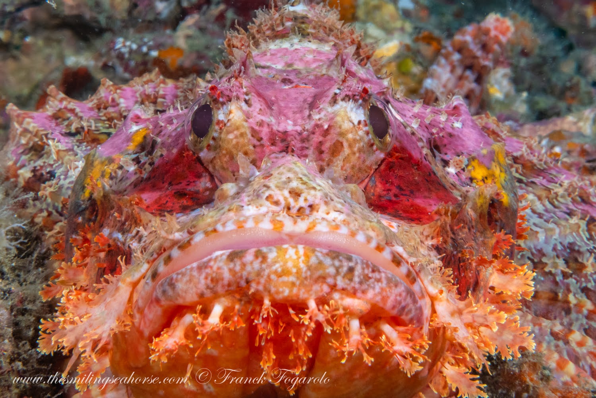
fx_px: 1868
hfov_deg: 18.1
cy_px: 132
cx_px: 287
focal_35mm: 113
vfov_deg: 12.1
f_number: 22
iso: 560
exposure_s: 1/45
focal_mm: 60
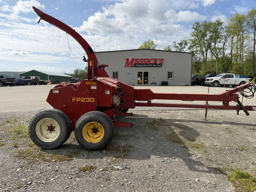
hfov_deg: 71.6
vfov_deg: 56.8
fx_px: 177
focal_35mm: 24
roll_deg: +0.9
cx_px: 128
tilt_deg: -5.5
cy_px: 96
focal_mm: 6.76
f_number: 1.78
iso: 80
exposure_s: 1/5319
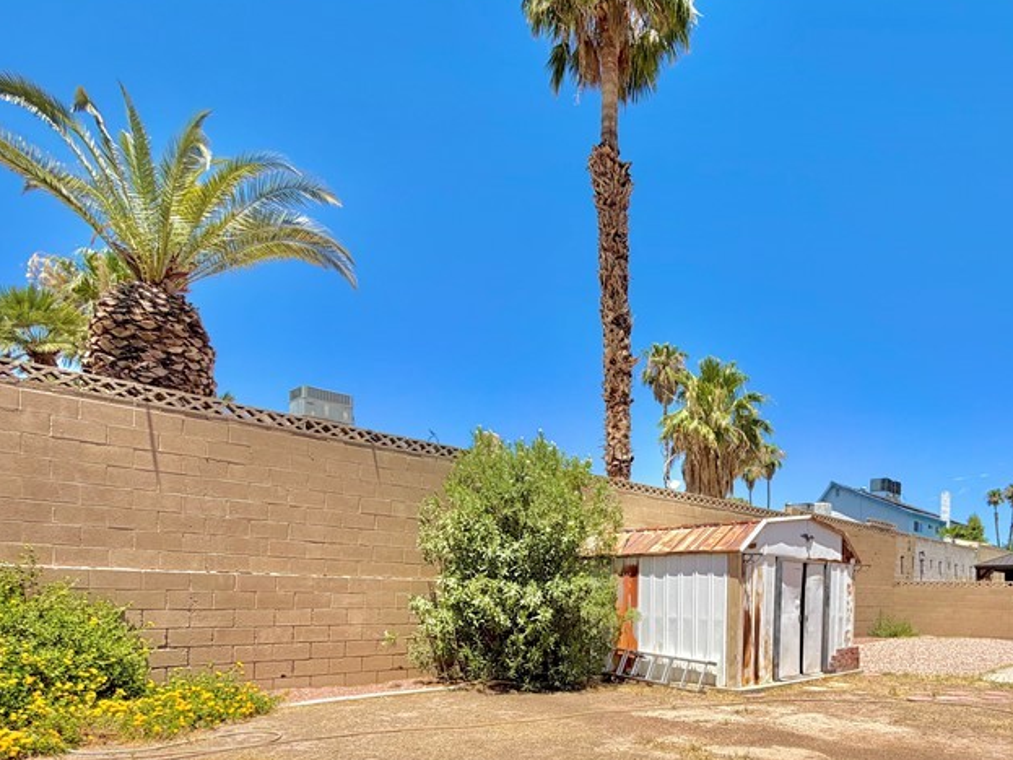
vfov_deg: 55.0
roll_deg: -0.4
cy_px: 602
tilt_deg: -0.3
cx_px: 686
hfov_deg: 71.5
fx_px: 673
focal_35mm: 23
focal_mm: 2.22
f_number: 2.2
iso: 20
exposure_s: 1/942
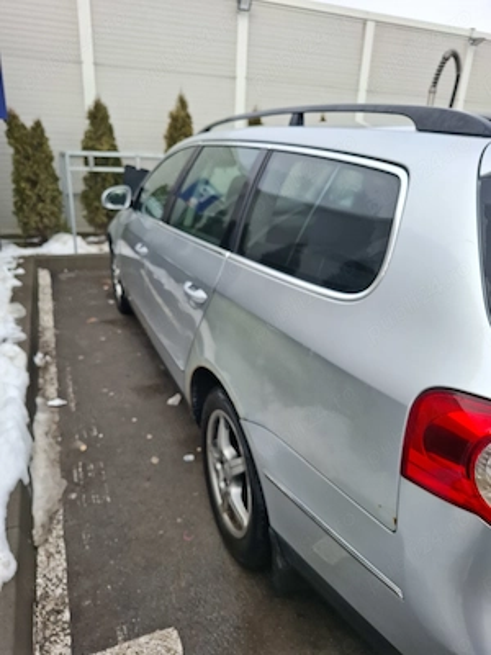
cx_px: 246
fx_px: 435
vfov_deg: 73.9
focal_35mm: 23
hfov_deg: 58.9
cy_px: 328
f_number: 1.8
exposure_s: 1/856
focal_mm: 5.54
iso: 50
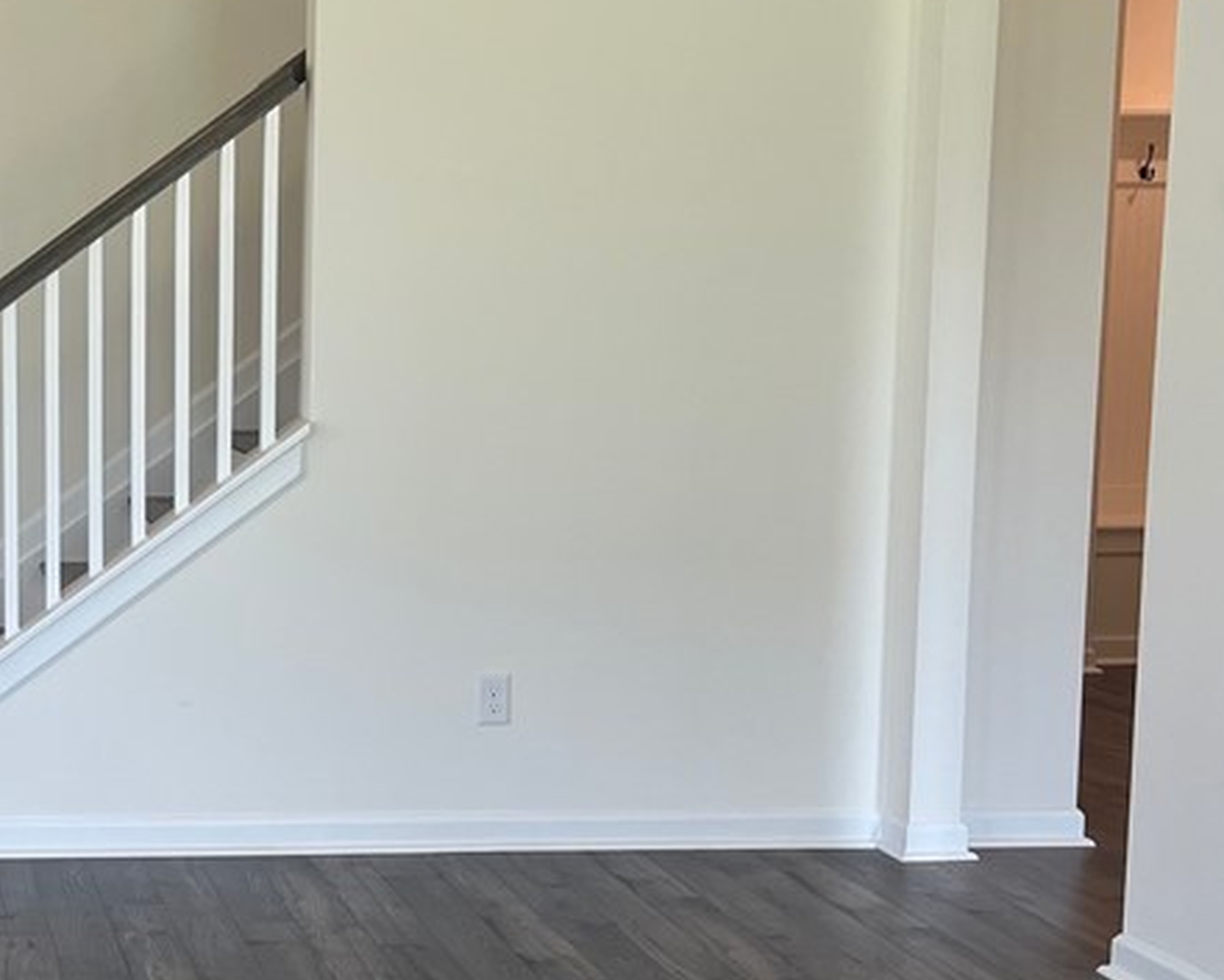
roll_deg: +0.0
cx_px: -28
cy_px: 493
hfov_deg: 29.6
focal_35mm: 59
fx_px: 2137
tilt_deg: -6.3
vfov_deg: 25.8
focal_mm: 5.1
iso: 80
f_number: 1.6
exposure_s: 1/120
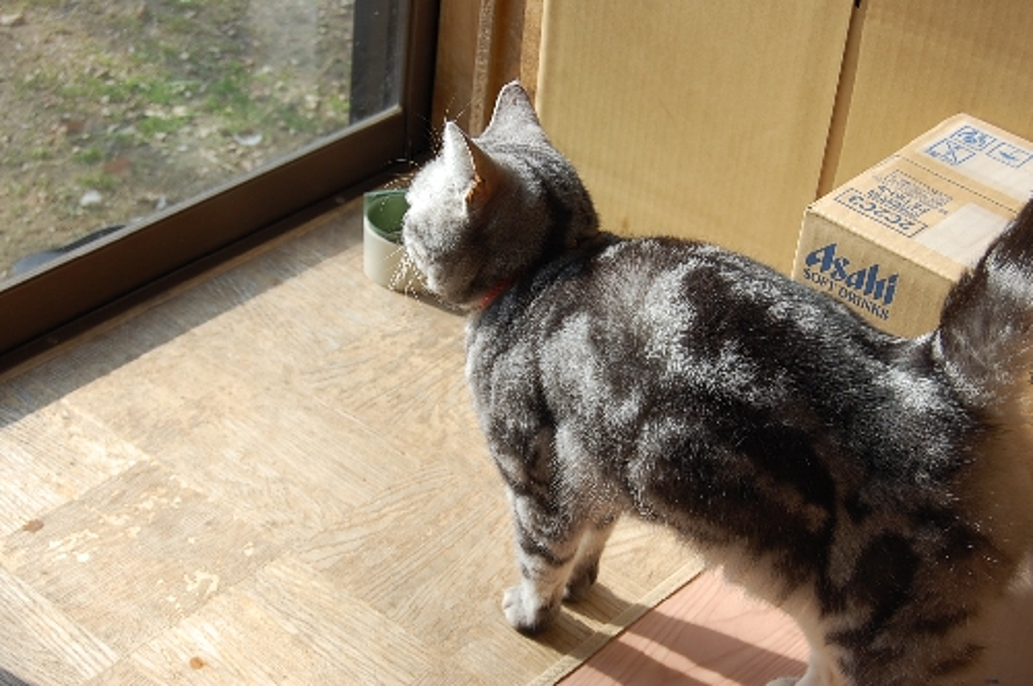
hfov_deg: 35.1
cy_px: 343
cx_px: 516
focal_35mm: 57
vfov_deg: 23.7
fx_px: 1633
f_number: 7.1
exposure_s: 1/200
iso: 200
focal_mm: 38
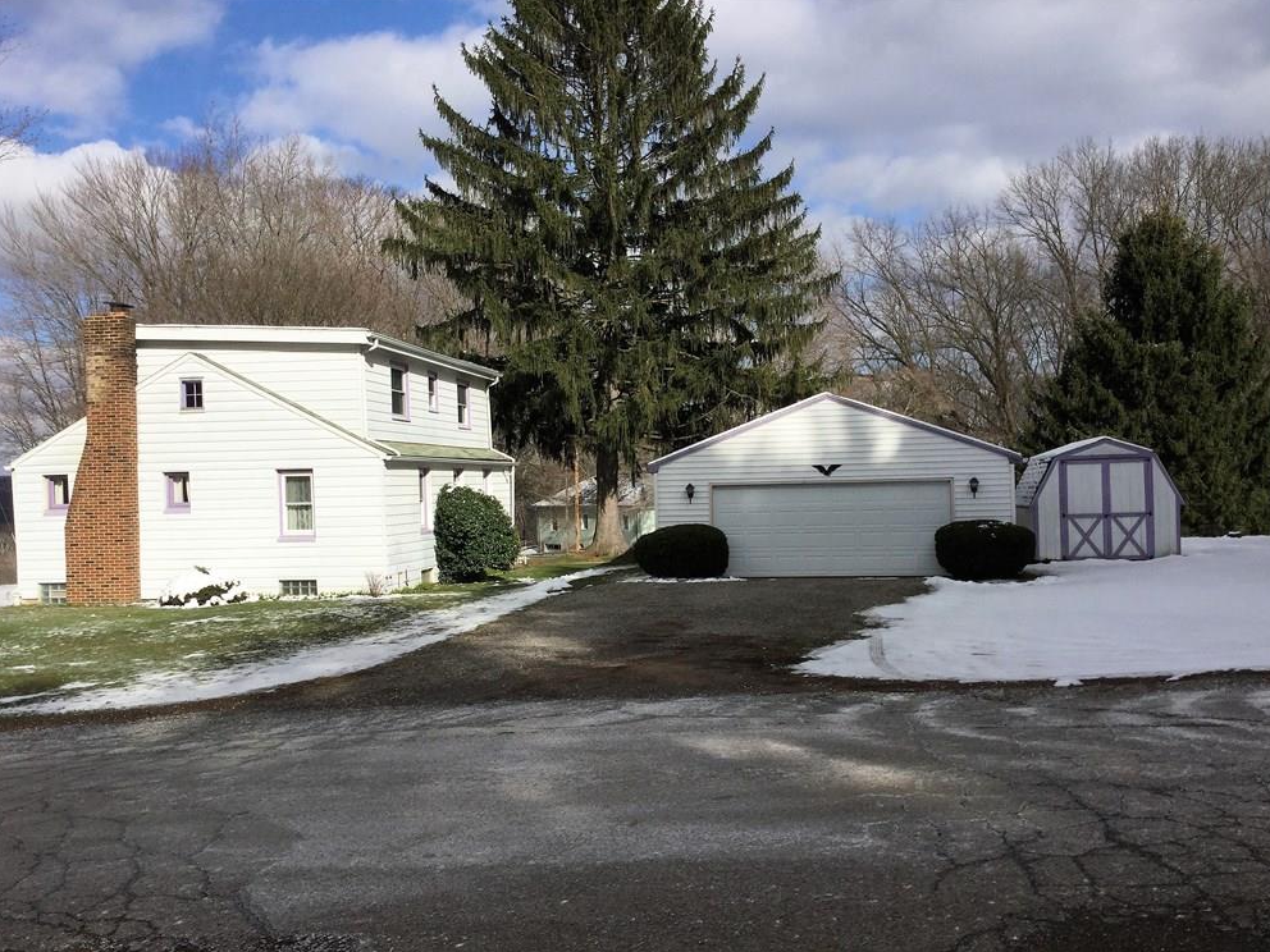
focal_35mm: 32
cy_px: 484
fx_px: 1174
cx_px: 627
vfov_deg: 44.2
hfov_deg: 56.8
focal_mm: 3.3
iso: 25
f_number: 2.4
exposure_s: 1/2092
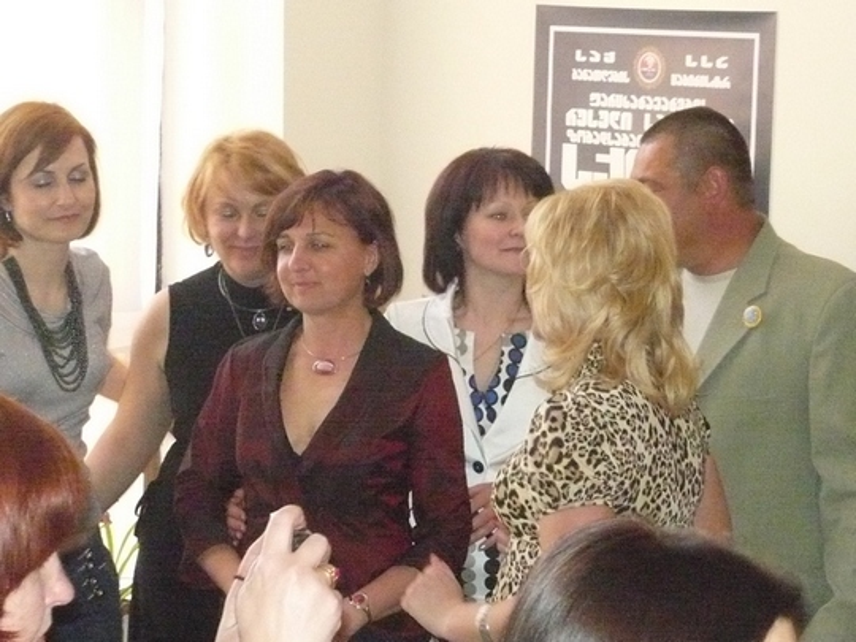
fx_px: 2448
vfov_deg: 14.9
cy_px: 321
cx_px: 428
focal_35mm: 99
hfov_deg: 19.8
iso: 1000
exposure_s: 1/40
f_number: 3.7
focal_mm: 10.2
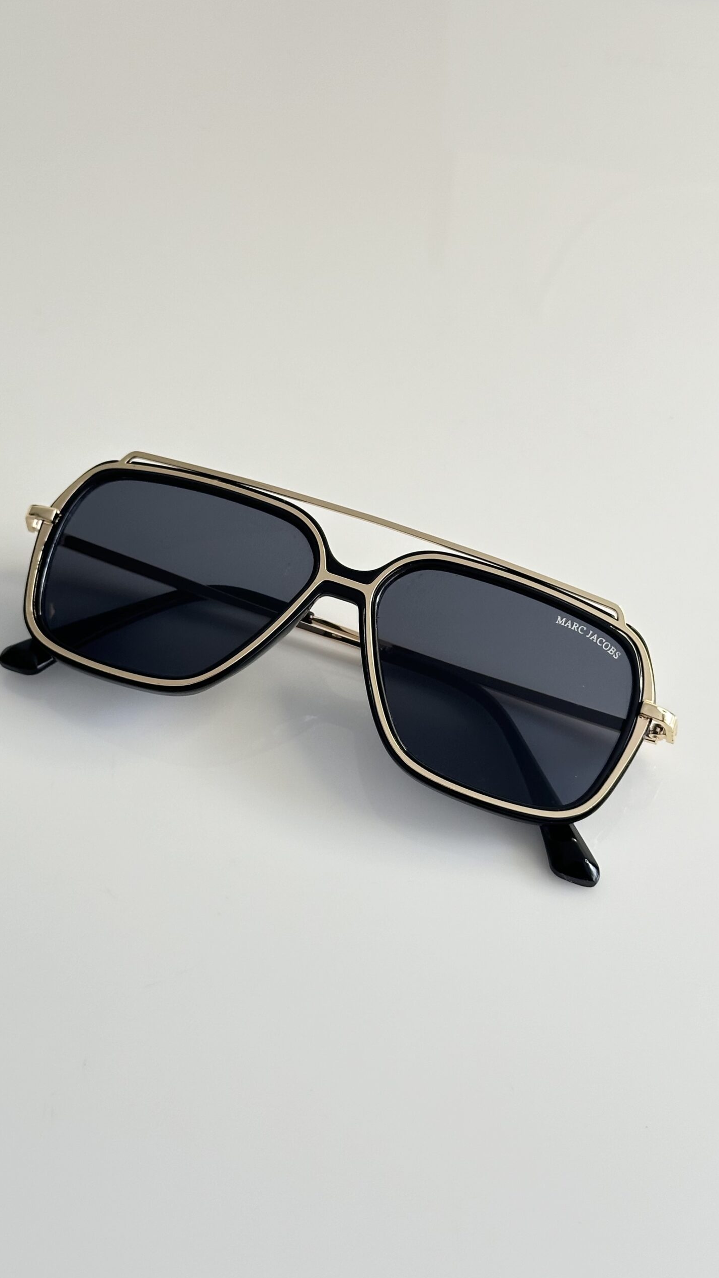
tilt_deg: -54.7
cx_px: 331
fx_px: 1796
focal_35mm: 53
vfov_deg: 39.2
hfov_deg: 22.6
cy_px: 646
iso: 50
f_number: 1.78
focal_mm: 6.86
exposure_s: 1/50
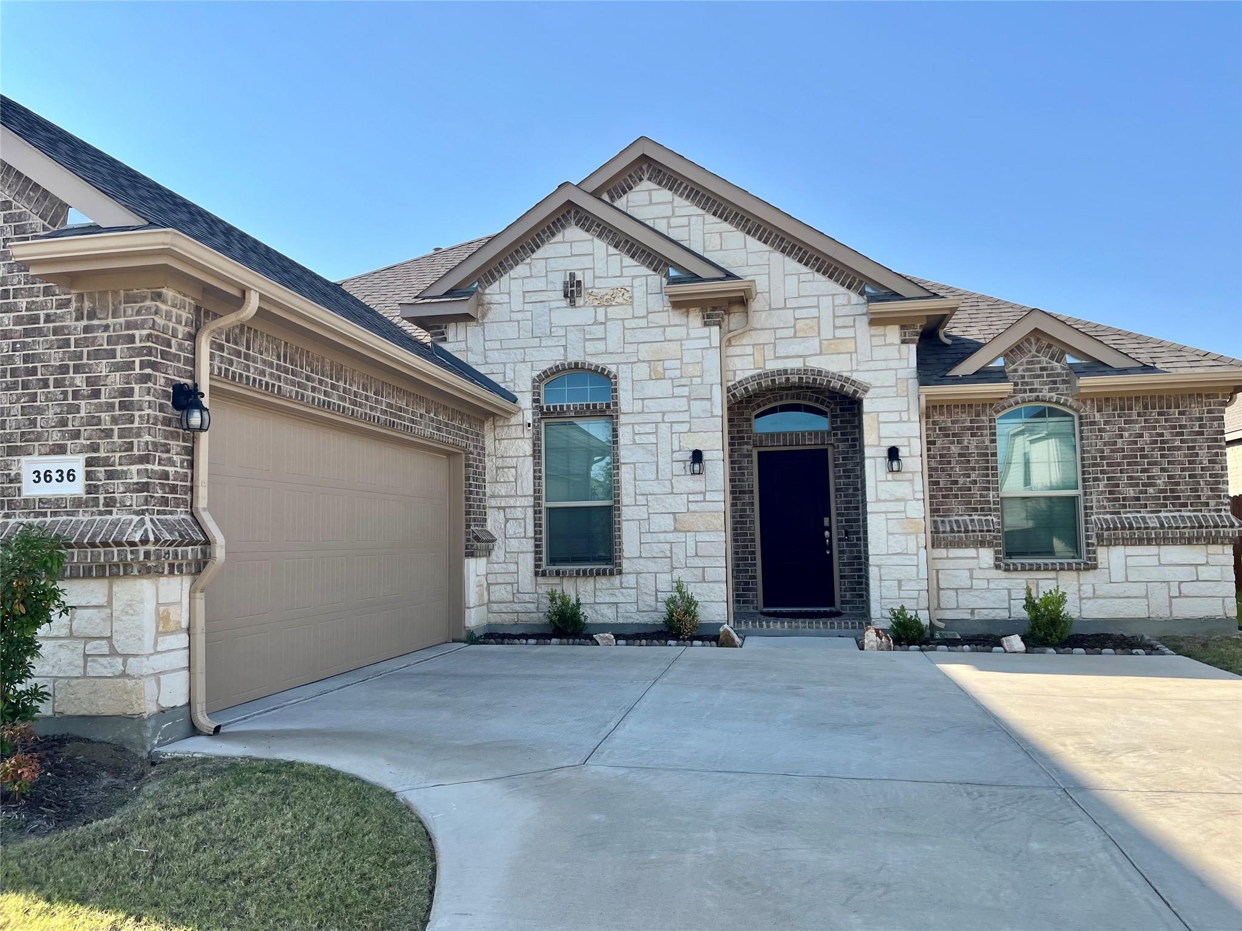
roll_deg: +0.7
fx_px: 933
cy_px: 466
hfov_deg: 67.3
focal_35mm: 26
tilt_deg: +6.2
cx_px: 621
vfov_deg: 53.1
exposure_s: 1/1957
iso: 50
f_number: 1.6
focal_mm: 5.1
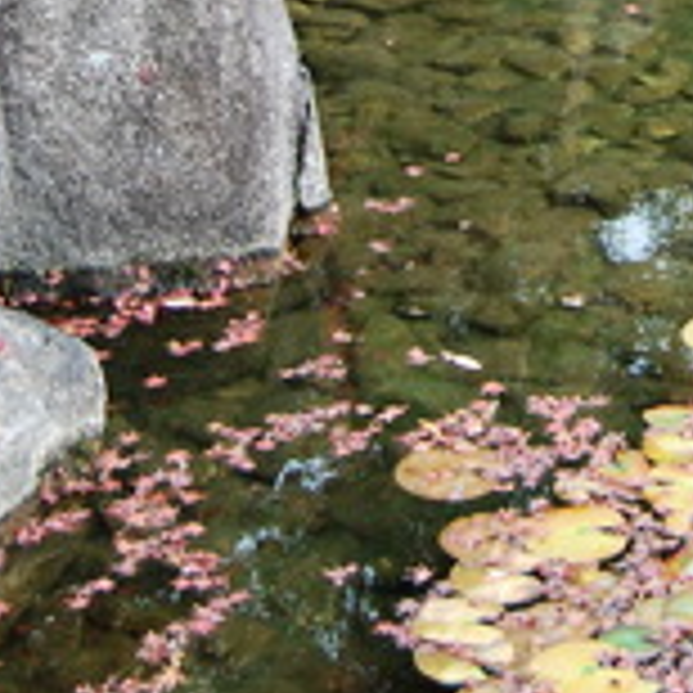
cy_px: -324
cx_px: 614
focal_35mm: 99
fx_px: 2242
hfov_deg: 17.3
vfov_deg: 16.2
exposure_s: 1/80
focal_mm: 20
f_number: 4.5
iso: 200
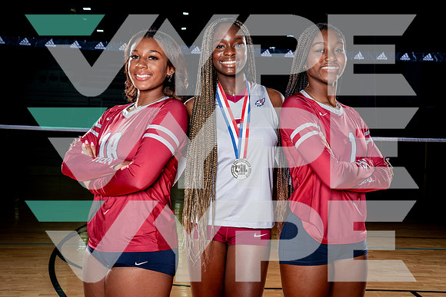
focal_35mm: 52
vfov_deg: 26.1
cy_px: 148
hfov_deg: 38.4
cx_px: 223
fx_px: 641
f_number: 8
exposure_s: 1/250
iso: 250
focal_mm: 48
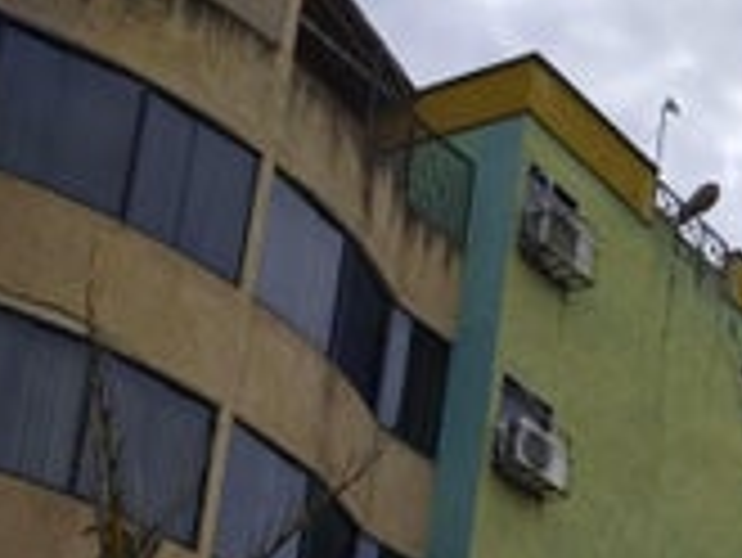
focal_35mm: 89
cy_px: 1071
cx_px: 1241
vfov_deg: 14.2
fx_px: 1909
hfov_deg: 18.4
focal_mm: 6.19
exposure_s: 1/179
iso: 50
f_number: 1.65
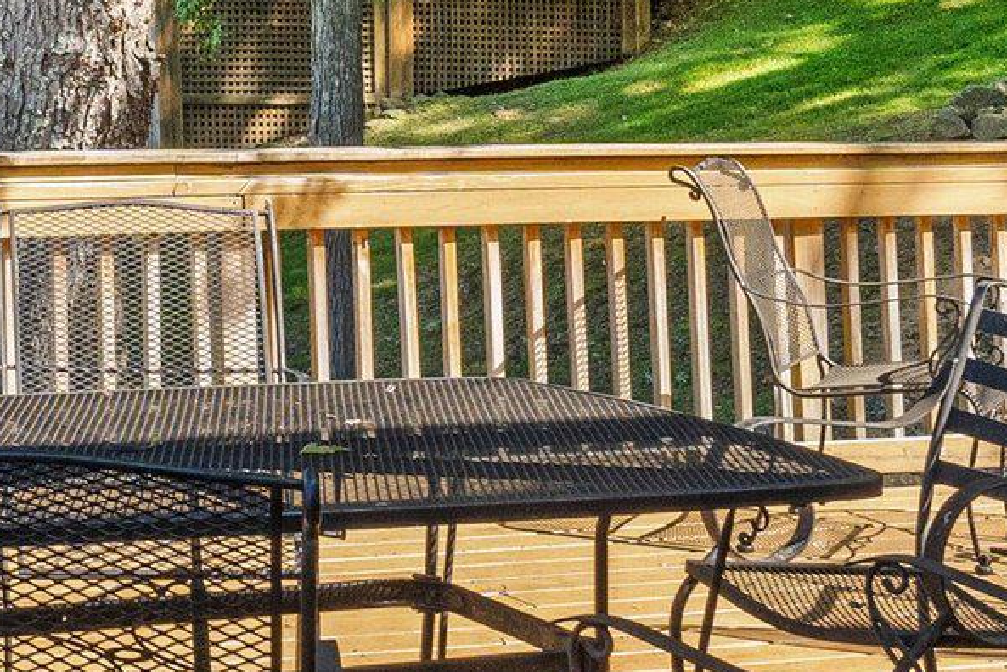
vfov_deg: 14.5
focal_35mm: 91
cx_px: -175
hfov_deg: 21.0
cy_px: -160
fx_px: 2547
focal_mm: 20
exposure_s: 1/500
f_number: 8
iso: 800
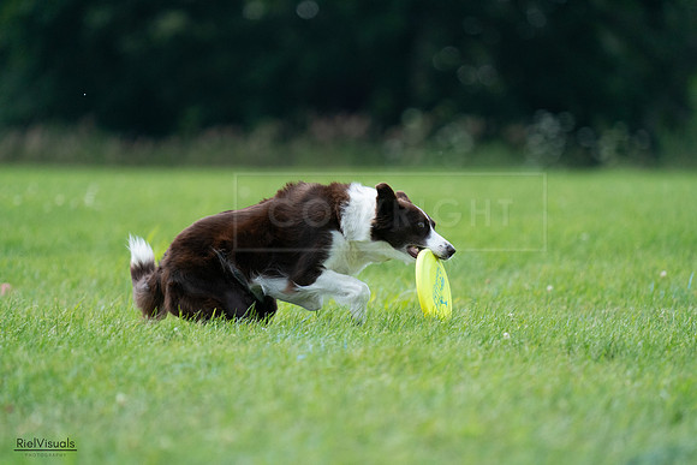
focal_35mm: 419
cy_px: 232
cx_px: 348
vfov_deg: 3.3
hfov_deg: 4.9
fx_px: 8114
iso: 3200
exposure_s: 1/4000
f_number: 6.3
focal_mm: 419
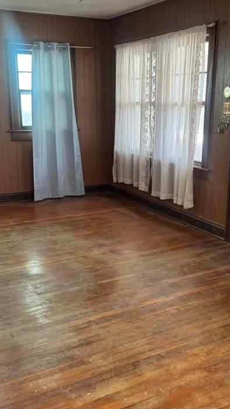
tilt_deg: -13.5
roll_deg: -0.1
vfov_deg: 52.8
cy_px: 199
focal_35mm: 38
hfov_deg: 31.2
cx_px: 121
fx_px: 412
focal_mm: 6.76
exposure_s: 1/60
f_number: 1.78
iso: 250
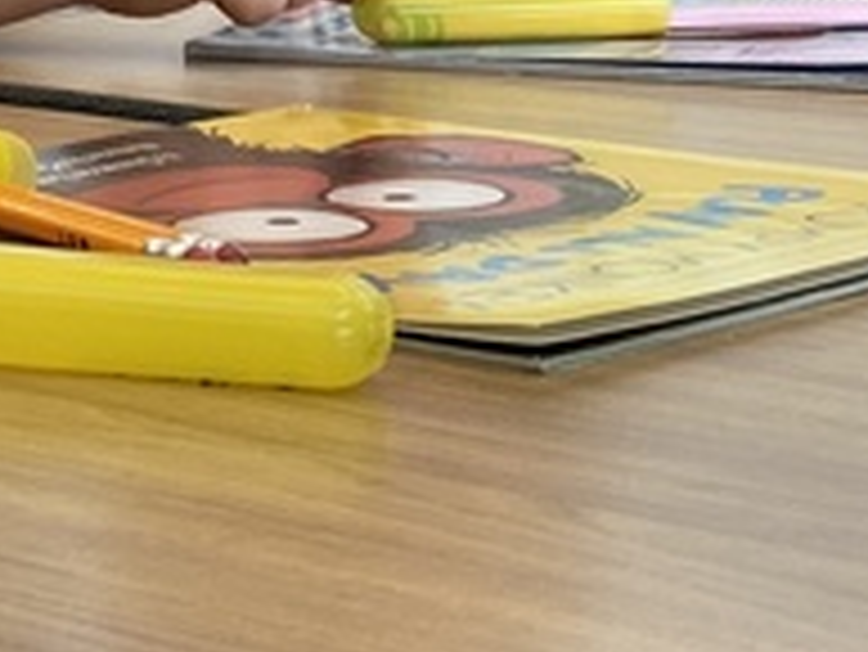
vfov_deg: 10.2
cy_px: -472
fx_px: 3463
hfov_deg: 13.6
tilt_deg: +0.9
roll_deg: +0.5
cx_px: -360
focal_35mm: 138
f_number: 1.8
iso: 40
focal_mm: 4.25
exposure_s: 1/75
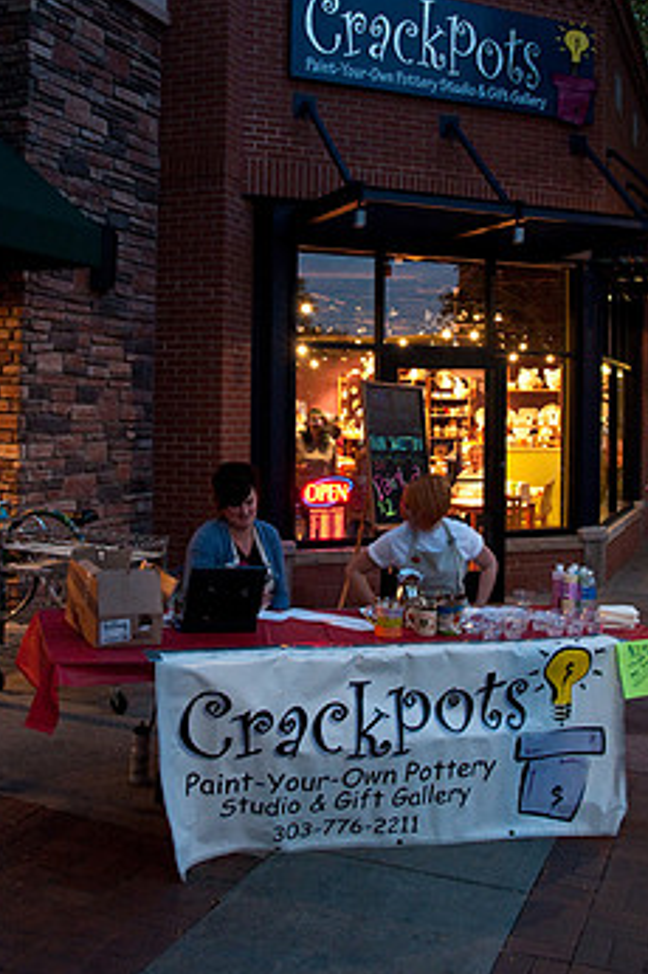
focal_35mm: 39
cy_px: 397
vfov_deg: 49.3
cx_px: 379
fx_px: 1055
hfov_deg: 34.1
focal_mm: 20
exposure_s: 1/15
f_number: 6.3
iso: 1250
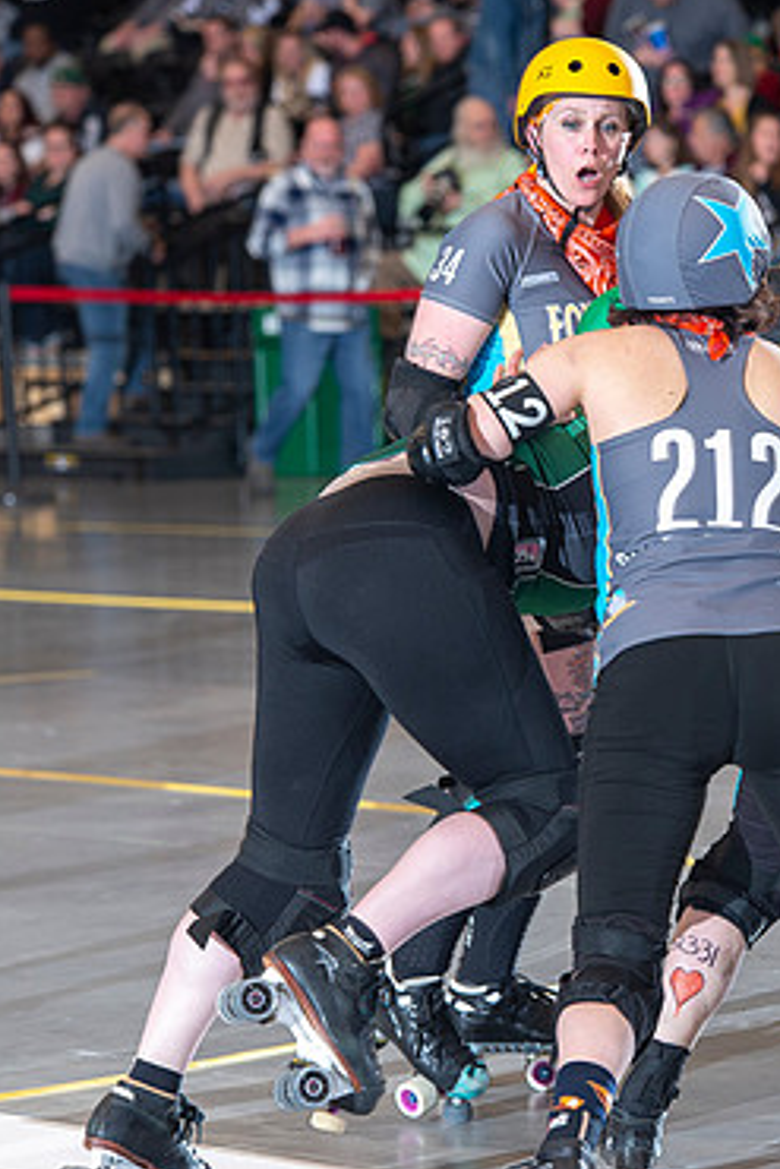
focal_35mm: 235
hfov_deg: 5.8
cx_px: 704
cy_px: 567
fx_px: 7630
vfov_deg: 8.8
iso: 640
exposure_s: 1/160
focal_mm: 150
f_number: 5.6
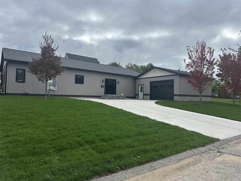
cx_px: 120
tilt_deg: +2.5
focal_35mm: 24
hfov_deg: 71.6
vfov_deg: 56.8
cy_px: 90
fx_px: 167
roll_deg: -1.6
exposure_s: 1/4348
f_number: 1.78
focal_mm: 6.86
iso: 80
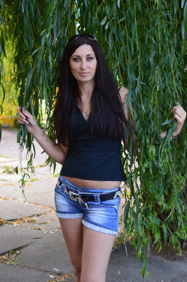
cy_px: 141
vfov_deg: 28.1
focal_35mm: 72
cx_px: 94
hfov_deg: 18.9
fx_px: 562
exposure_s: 1/60
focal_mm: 48
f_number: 8
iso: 400
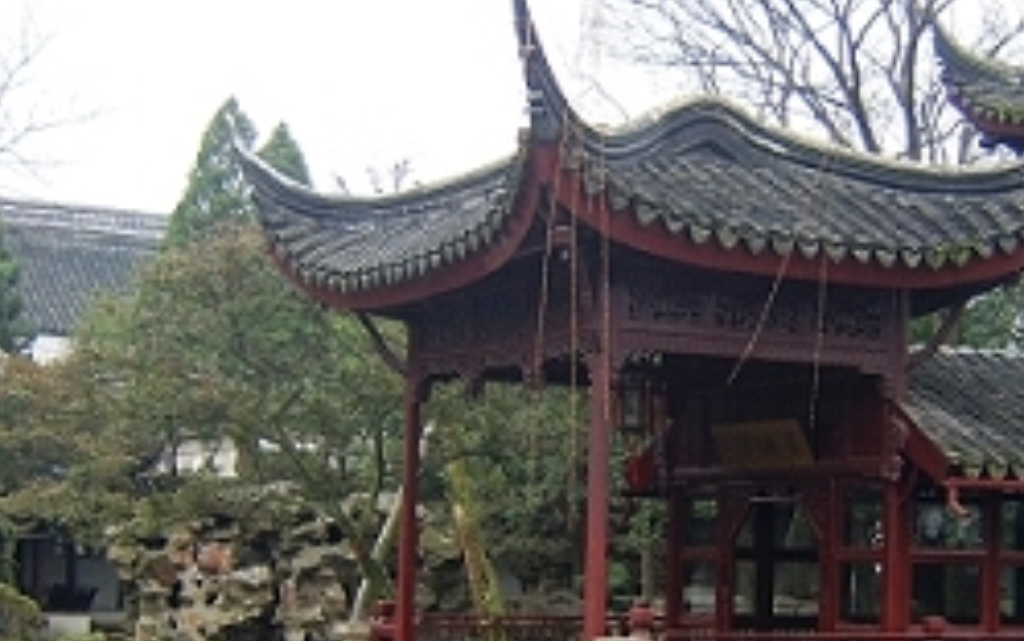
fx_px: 1843
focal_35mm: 66
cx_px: 568
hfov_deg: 31.0
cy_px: 507
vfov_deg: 19.6
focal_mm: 8.13
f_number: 2.7
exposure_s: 1/71
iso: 100
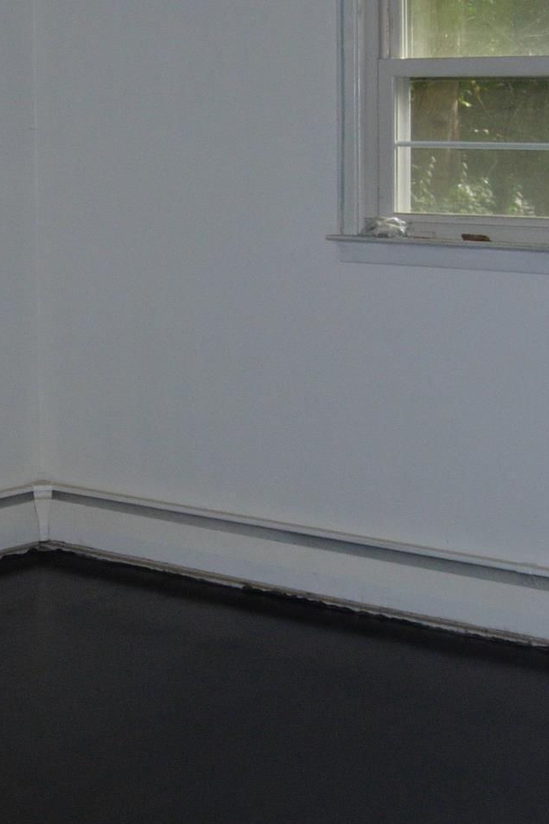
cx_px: 44
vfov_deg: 24.2
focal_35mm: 84
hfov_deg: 16.0
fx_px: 1923
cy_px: 383
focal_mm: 7.8
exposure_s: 1/64
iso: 79
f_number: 2.8
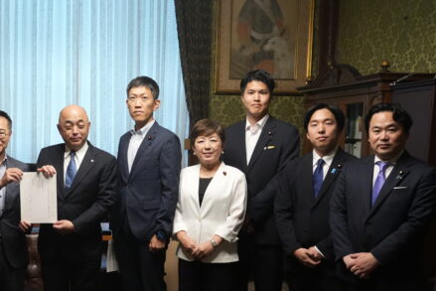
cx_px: 65
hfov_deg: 38.2
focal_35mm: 49
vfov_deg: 27.2
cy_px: 213
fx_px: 594
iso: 6400
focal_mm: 28
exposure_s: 1/125
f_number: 5.6
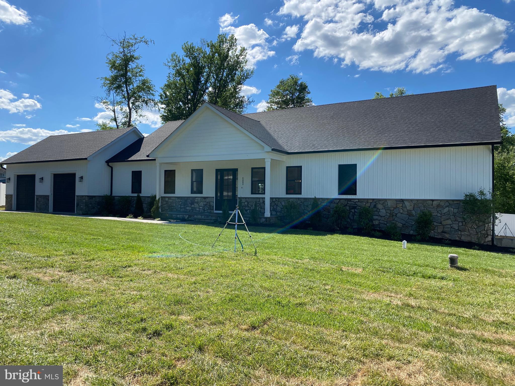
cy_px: 193
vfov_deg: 53.1
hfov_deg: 67.3
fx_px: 387
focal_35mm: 26
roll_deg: -1.3
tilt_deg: +1.2
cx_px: 258
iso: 32
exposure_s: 1/3040
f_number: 1.8
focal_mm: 4.25
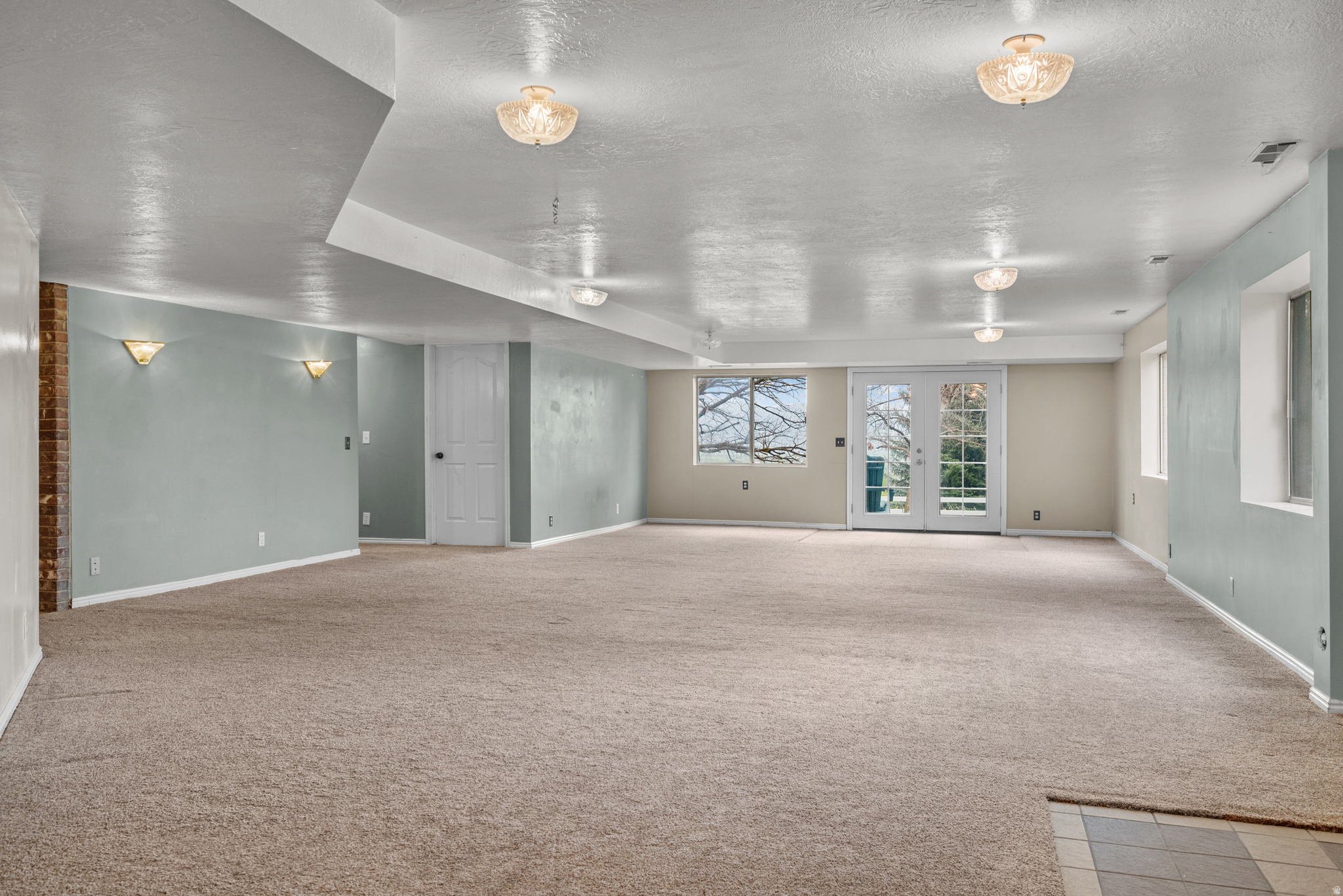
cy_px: 448
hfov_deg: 70.4
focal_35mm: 26
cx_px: 672
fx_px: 952
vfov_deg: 50.4
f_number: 8
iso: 500
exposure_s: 1/2
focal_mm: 25.5
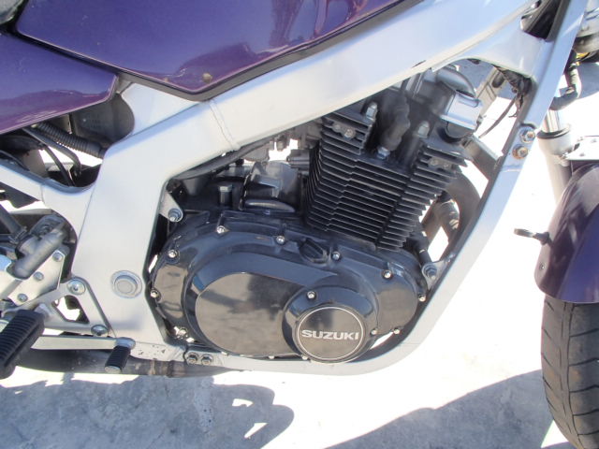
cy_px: 224
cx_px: 300
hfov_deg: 63.4
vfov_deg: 49.7
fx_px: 485
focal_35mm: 28
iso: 100
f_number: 3.9
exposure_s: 1/250
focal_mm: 5
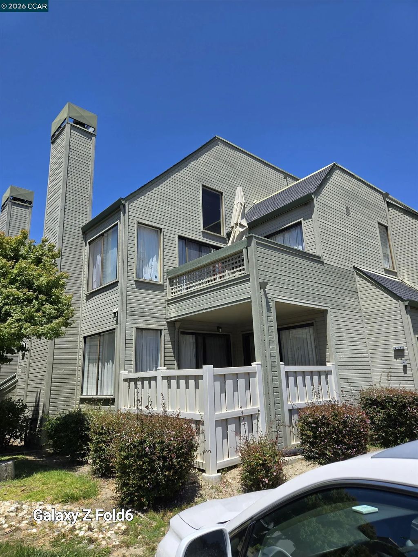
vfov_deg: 73.9
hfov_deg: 58.9
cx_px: 209
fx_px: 370
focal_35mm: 23
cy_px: 278
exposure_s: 1/2921
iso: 40
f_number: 1.8
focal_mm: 5.4
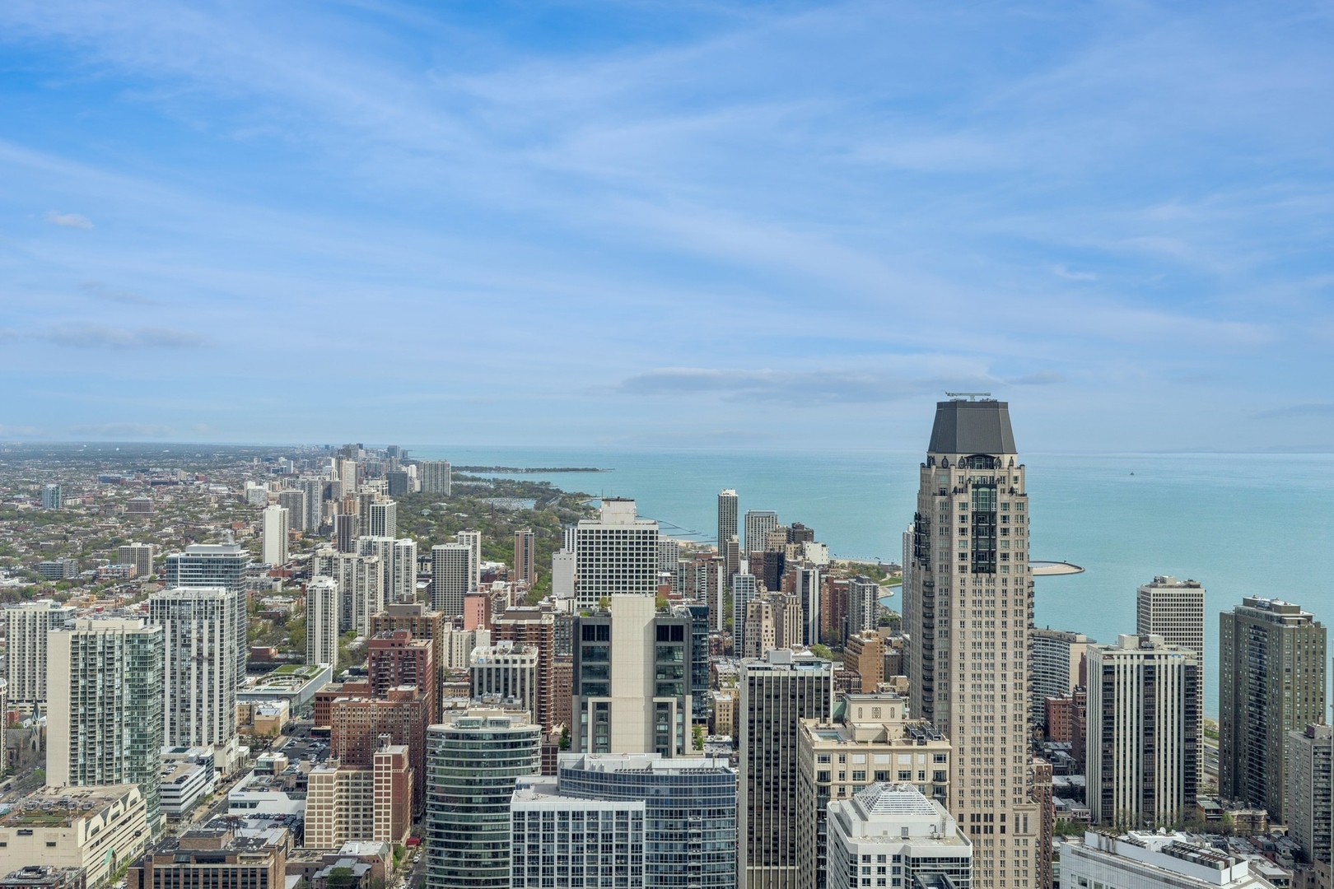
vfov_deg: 40.0
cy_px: 444
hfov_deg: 57.2
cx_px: 667
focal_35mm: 33
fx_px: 1223
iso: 320
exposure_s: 1/1250
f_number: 8
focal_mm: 33
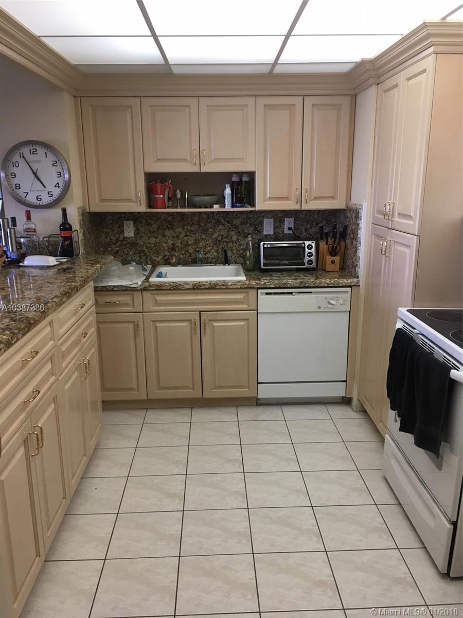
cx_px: 232
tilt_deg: -14.2
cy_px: 309
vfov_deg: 61.7
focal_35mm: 29
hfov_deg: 48.2
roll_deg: -0.3
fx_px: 517
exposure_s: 1/30
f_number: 2.2
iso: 80
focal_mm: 4.15
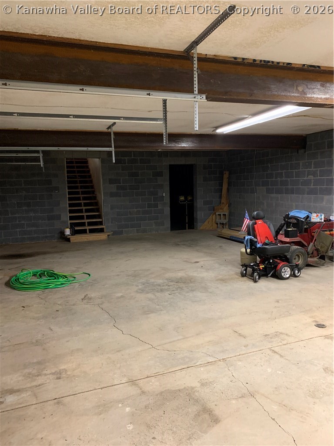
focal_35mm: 26
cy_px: 223
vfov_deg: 67.3
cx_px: 167
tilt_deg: -5.7
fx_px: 334
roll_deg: +1.7
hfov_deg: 53.1
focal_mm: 4.25
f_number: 1.8
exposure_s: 1/30
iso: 320
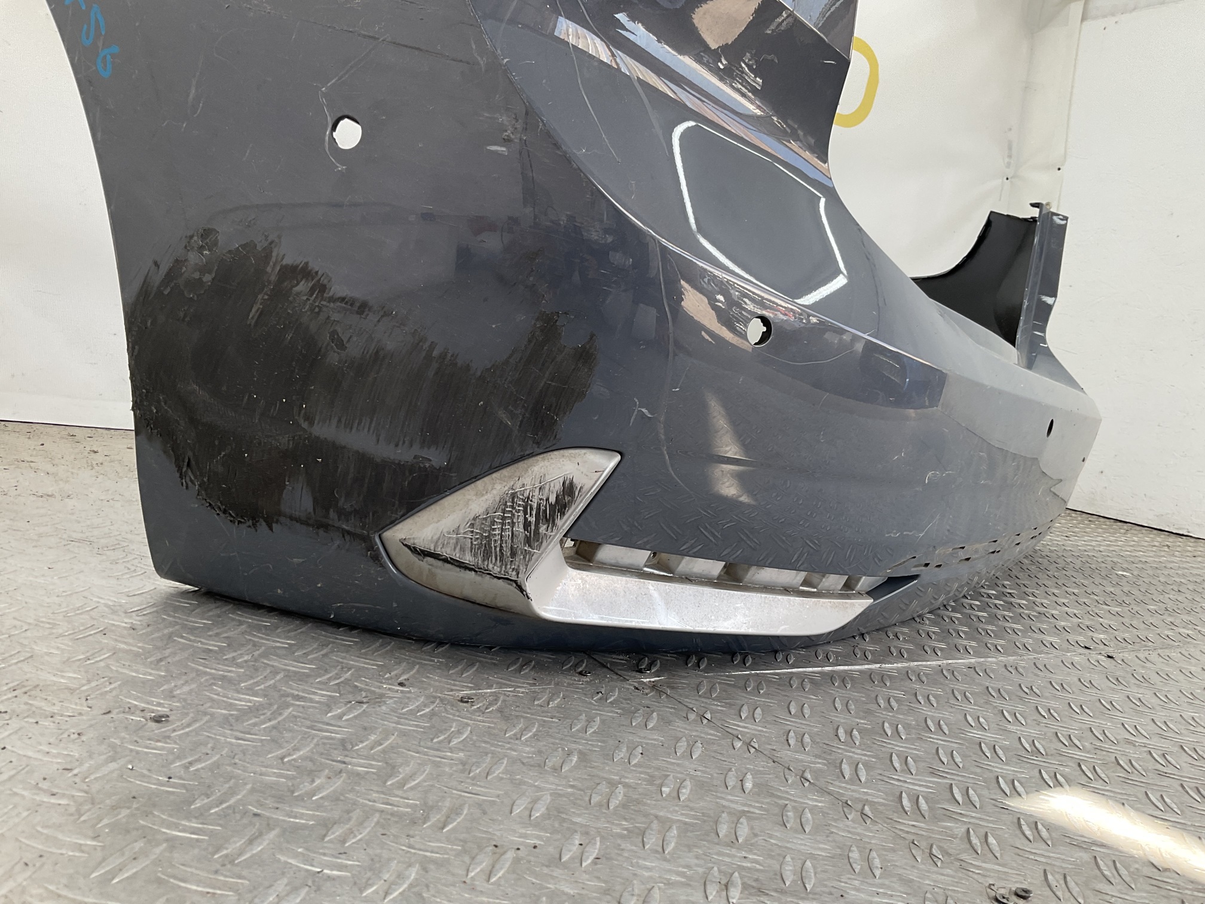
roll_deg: -9.3
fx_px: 1010
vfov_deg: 48.2
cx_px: 602
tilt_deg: -8.0
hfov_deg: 61.7
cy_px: 452
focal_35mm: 29
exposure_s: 1/100
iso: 25
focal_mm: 3
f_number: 1.8
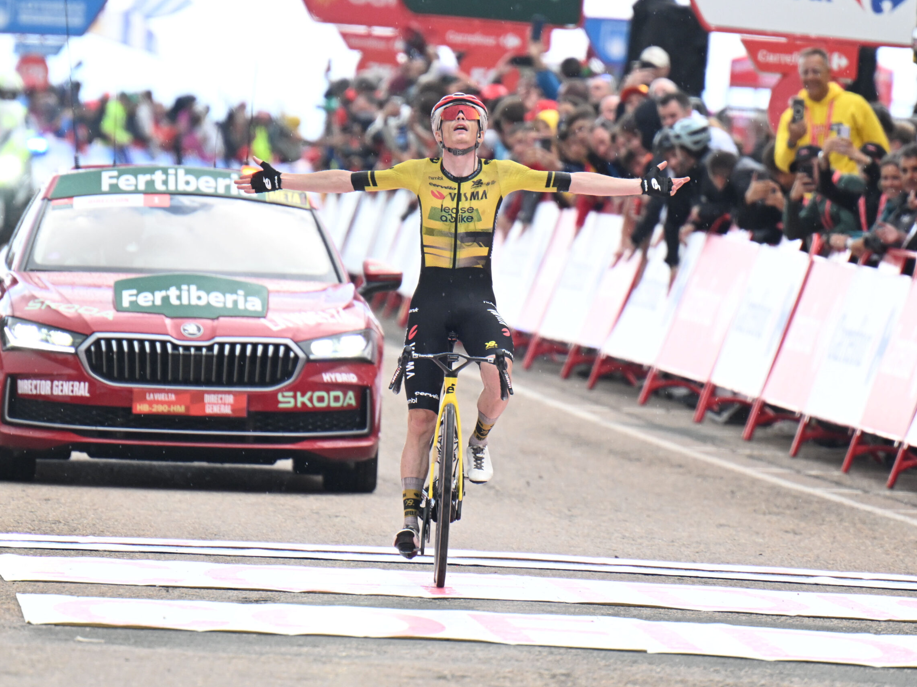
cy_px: 343
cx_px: 471
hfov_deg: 3.1
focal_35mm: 650
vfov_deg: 2.3
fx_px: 17219
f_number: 5.6
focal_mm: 400
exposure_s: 1/1000
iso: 1800
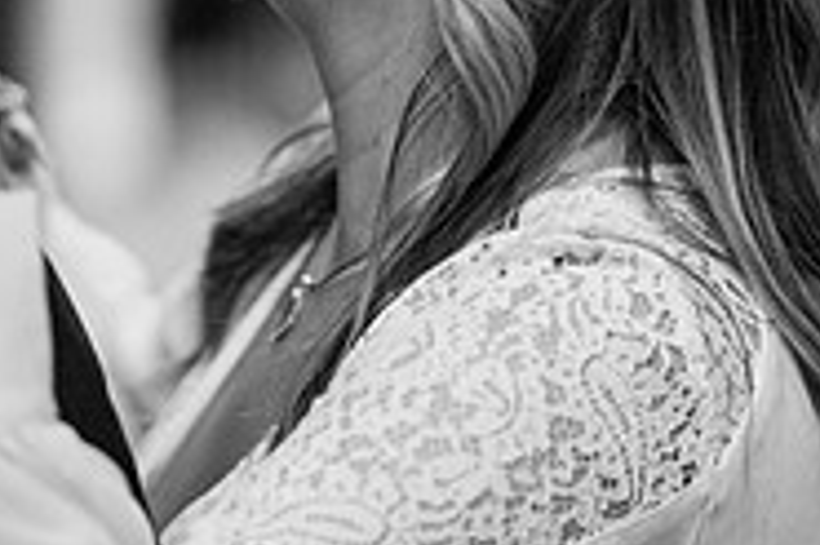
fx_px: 6076
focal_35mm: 267
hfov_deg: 7.7
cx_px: 341
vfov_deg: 5.1
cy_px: -191
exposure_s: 1/250
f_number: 1.4
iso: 2500
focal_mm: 85
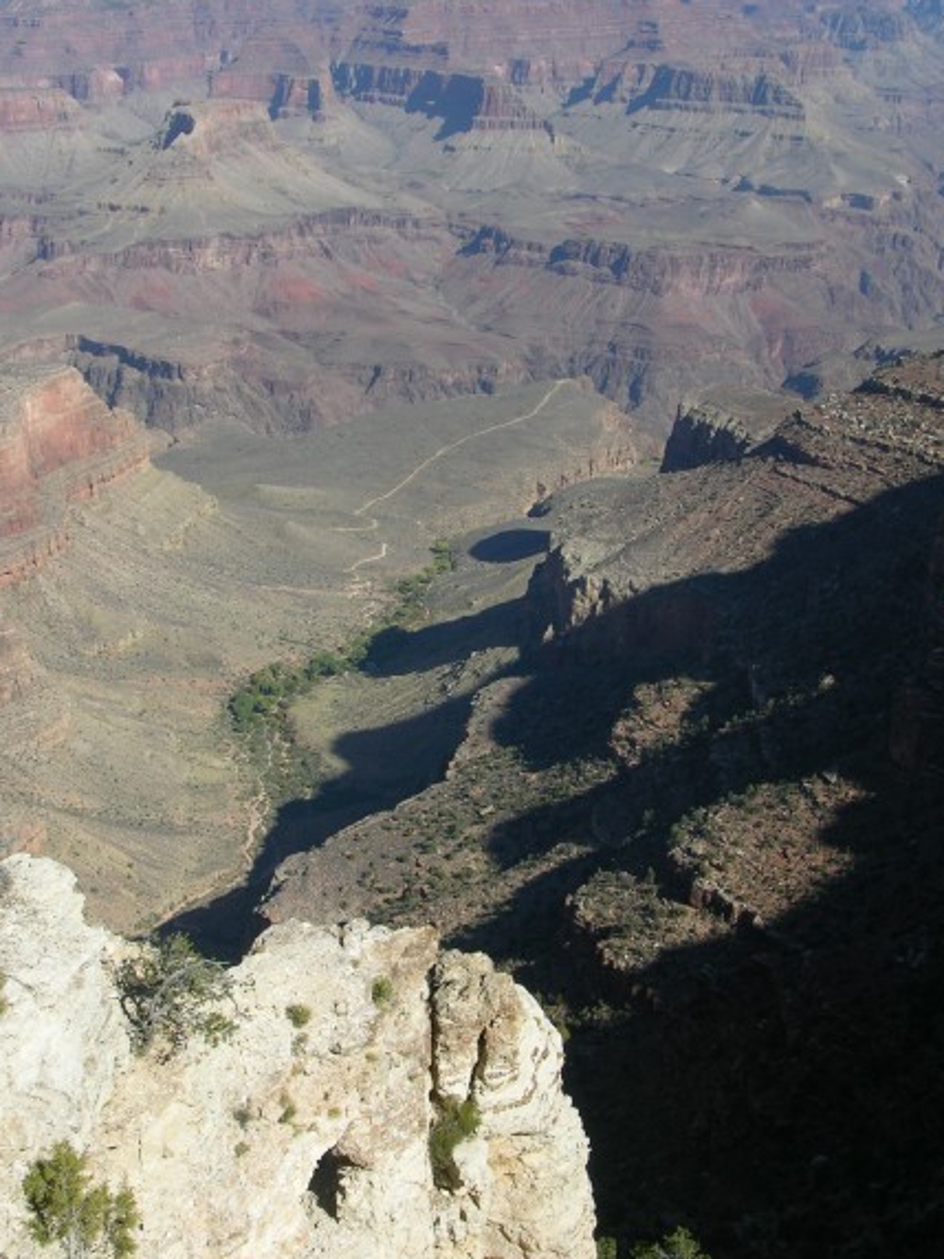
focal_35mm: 47
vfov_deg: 40.4
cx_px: 431
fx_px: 1709
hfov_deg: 30.9
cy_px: 682
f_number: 6.3
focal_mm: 8.9
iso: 50
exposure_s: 1/268
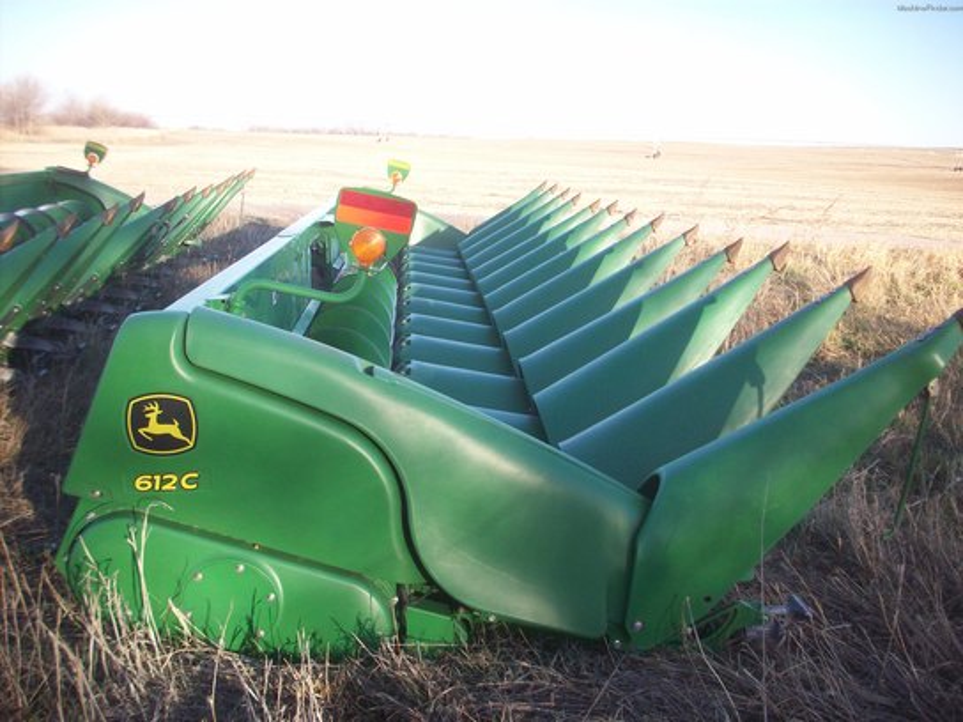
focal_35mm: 37
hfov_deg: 50.1
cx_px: 482
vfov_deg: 38.7
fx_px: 1029
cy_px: 361
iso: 80
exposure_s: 1/243
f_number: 2.8
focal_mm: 6.2
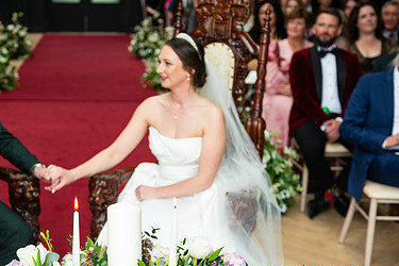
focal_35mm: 65
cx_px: 112
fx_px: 720
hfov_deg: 30.6
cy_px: 146
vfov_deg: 20.9
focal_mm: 42
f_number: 3.5
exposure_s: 1/200
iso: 250
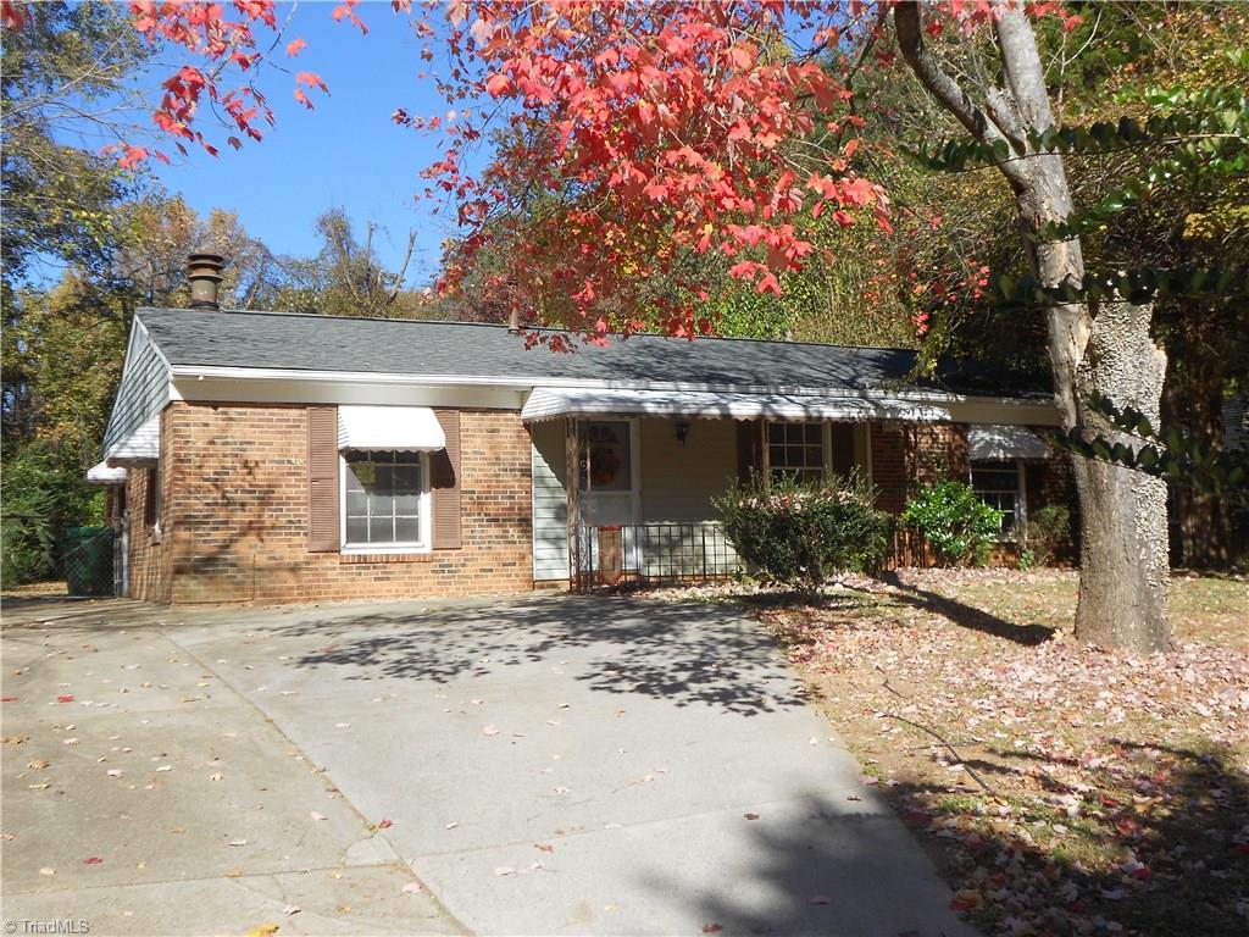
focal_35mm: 37
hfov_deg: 50.1
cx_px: 624
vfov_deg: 38.7
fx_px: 1335
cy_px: 468
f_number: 3.9
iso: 80
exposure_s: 1/500
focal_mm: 6.7
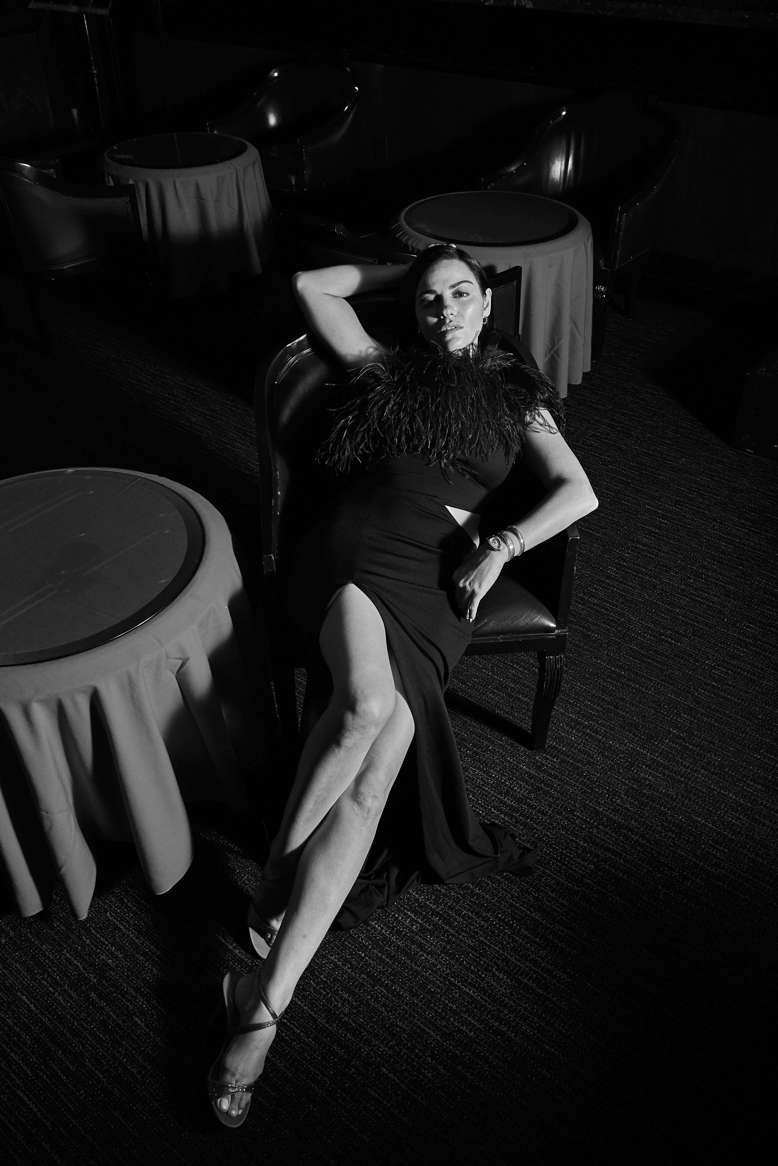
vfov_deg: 60.3
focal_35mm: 31
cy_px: 583
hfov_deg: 42.4
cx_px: 389
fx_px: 1004
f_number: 6.7
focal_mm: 31
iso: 400
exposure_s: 1/180
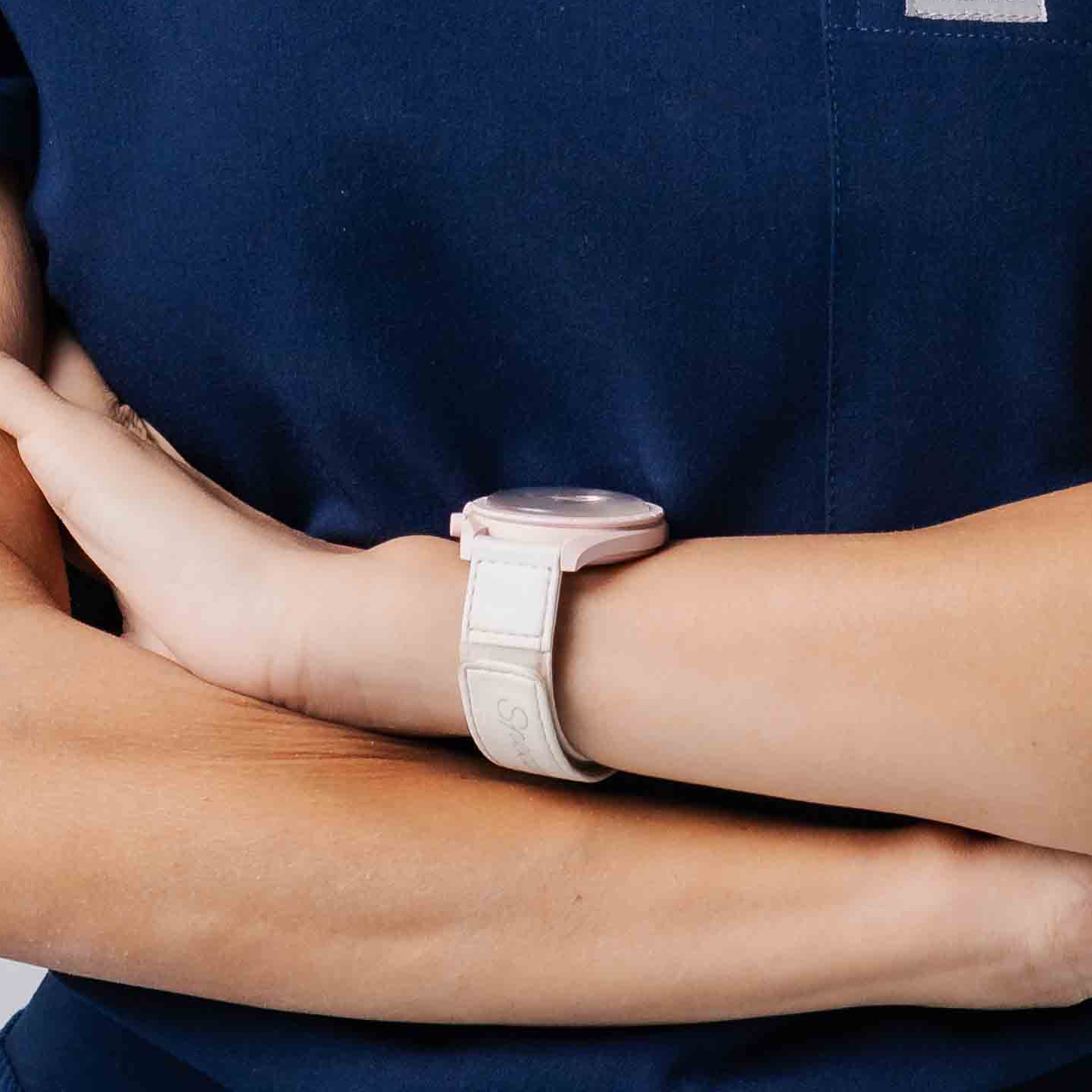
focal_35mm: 351
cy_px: -422
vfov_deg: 5.0
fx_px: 12527
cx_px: 782
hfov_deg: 5.0
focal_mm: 85
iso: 1000
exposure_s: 1/250
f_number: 6.3
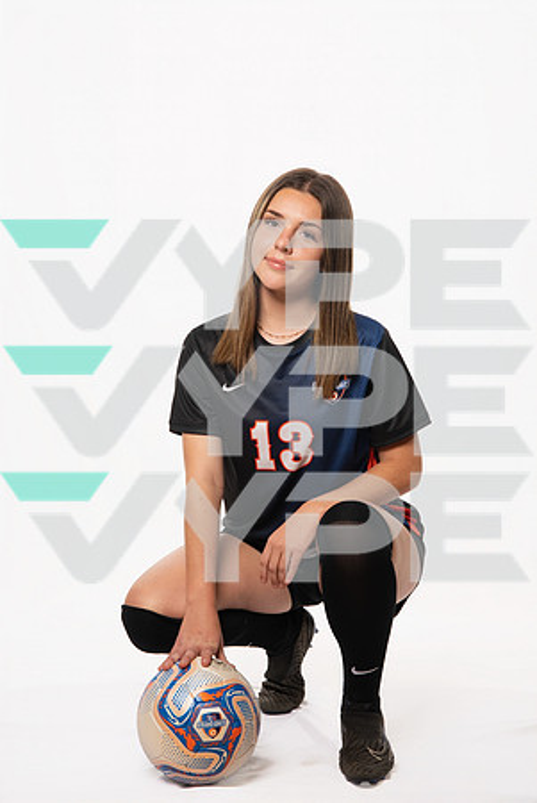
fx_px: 1563
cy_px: 402
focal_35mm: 70
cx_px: 268
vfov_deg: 28.8
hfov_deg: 19.5
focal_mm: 70
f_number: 9
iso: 640
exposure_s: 1/160
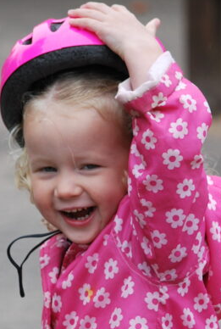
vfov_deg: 4.7
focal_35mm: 435
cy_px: 358
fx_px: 3981
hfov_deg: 3.2
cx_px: 40
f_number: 4.8
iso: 200
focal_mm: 110
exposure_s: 1/400
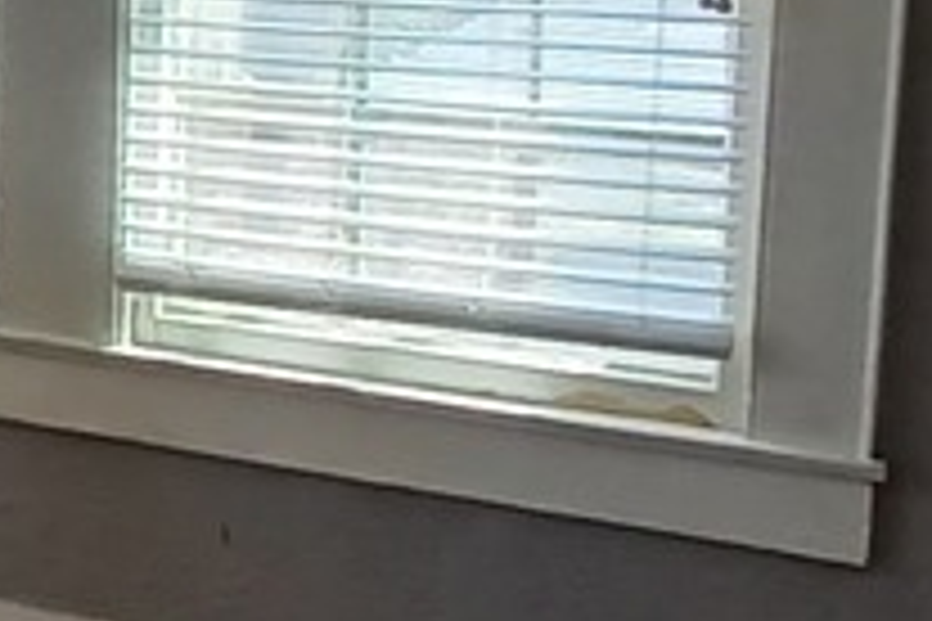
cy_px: 0
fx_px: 2433
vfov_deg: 14.3
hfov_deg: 17.2
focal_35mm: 94
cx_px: -815
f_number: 2.2
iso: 64
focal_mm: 1.42
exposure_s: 1/120
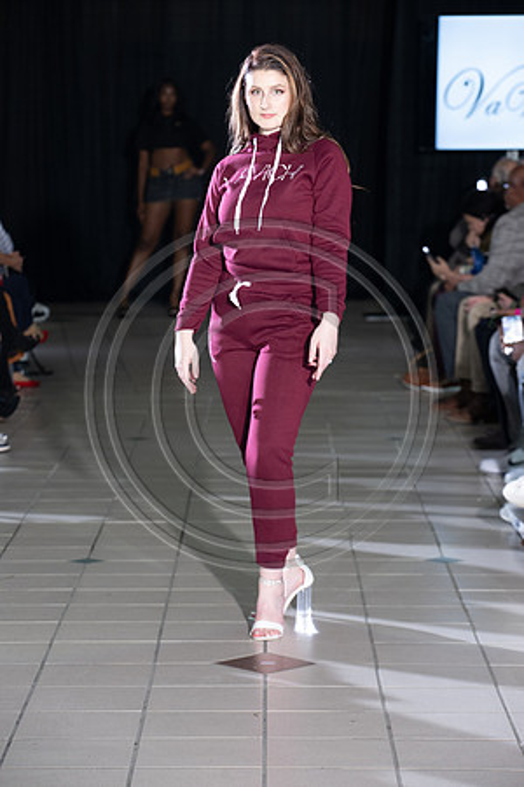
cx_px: 262
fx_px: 2729
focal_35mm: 125
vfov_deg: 16.4
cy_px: 394
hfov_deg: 11.0
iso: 1250
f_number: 5.6
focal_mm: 125
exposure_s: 1/125
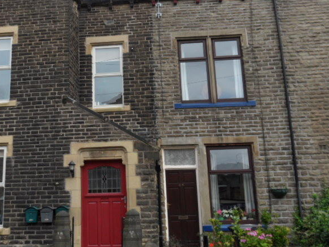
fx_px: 399
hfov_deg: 44.3
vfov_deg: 34.2
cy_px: 92
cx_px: 118
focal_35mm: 42
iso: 80
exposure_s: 1/750
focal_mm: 3.9
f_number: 3.2
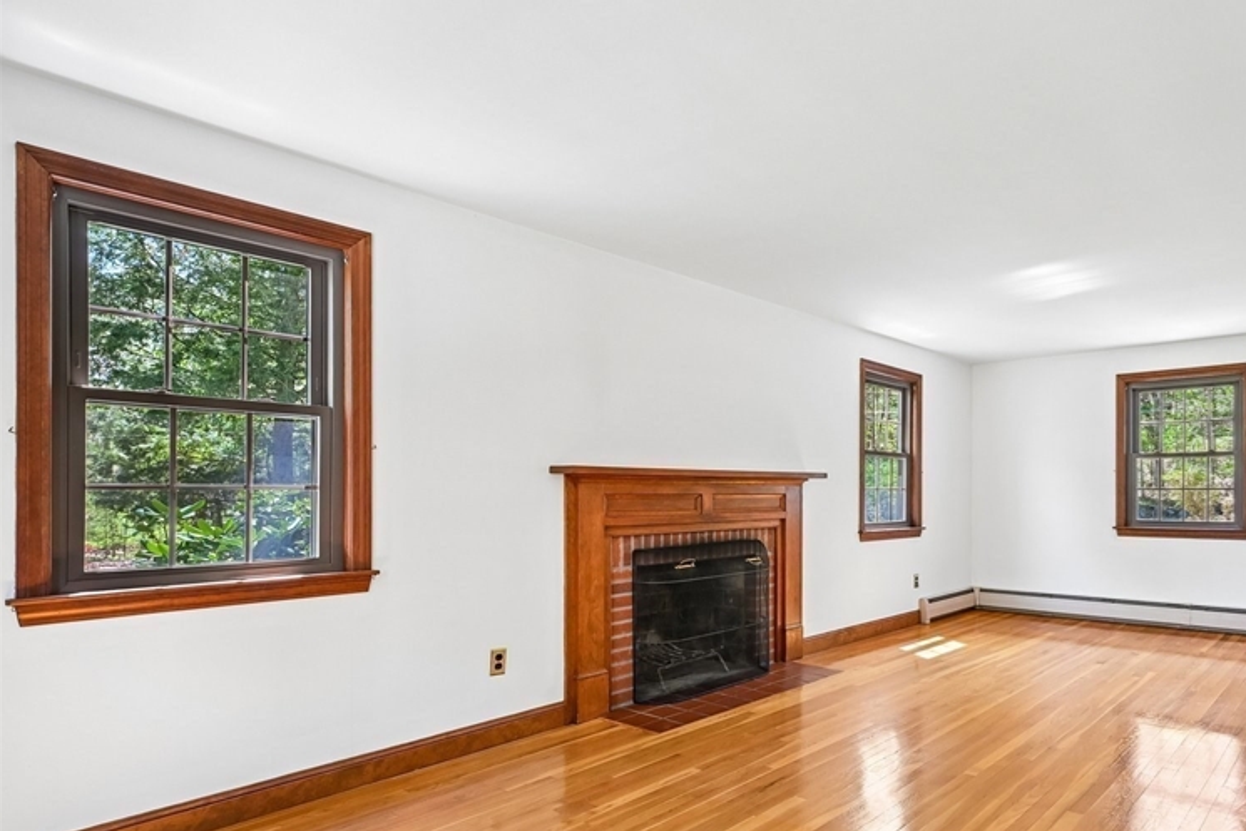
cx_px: 855
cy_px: 491
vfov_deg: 56.9
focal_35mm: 22
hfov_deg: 75.5
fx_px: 762
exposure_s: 1/10
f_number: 8
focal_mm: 16
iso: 400
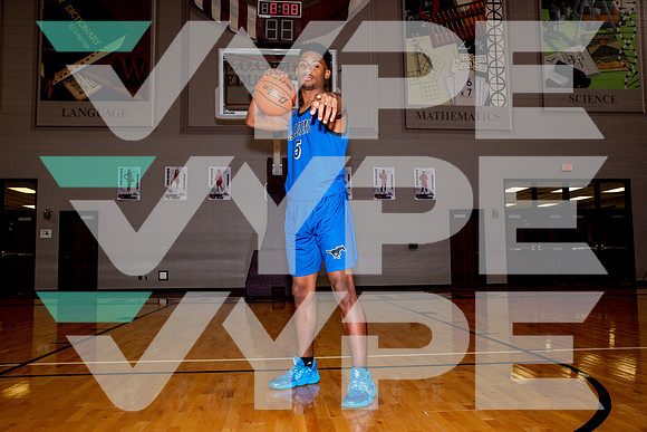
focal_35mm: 32
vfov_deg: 41.1
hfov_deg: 58.7
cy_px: 216
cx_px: 324
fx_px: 575
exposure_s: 1/125
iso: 400
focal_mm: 32
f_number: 6.3
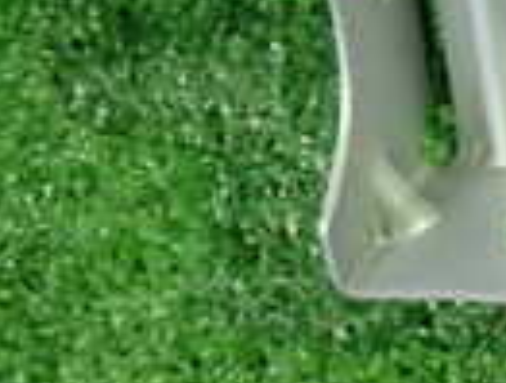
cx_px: 1089
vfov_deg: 10.4
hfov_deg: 12.3
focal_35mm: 137
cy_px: -263
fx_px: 2008
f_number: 2.3
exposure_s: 1/30
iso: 250
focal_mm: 5.4
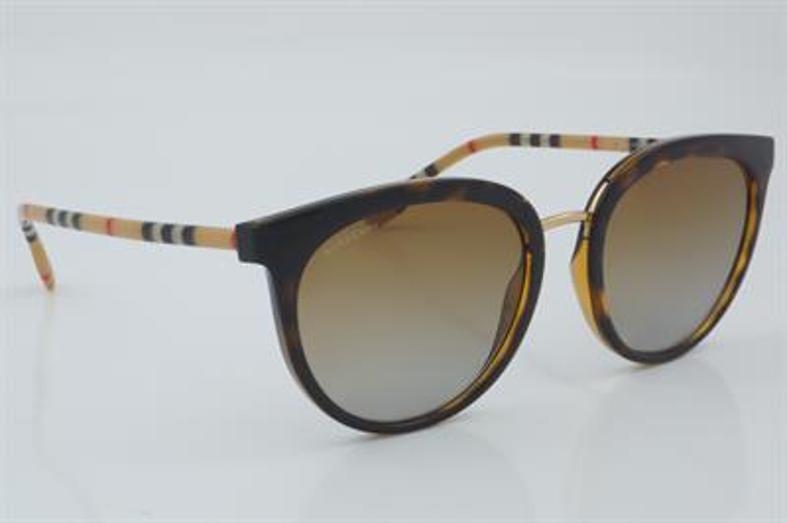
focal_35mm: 75
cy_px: 262
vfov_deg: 18.2
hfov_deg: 27.0
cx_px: 394
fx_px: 1638
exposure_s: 1/4
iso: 100
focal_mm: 50
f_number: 32
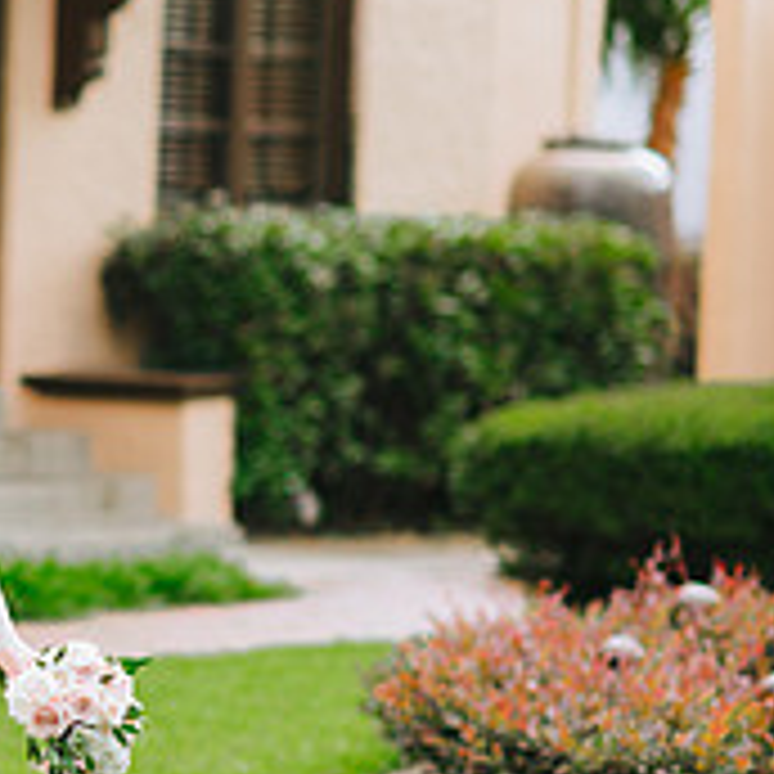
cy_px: 515
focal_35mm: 243
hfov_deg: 7.1
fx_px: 6147
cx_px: -392
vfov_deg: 7.2
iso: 100
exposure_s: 1/500
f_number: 2
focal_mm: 85
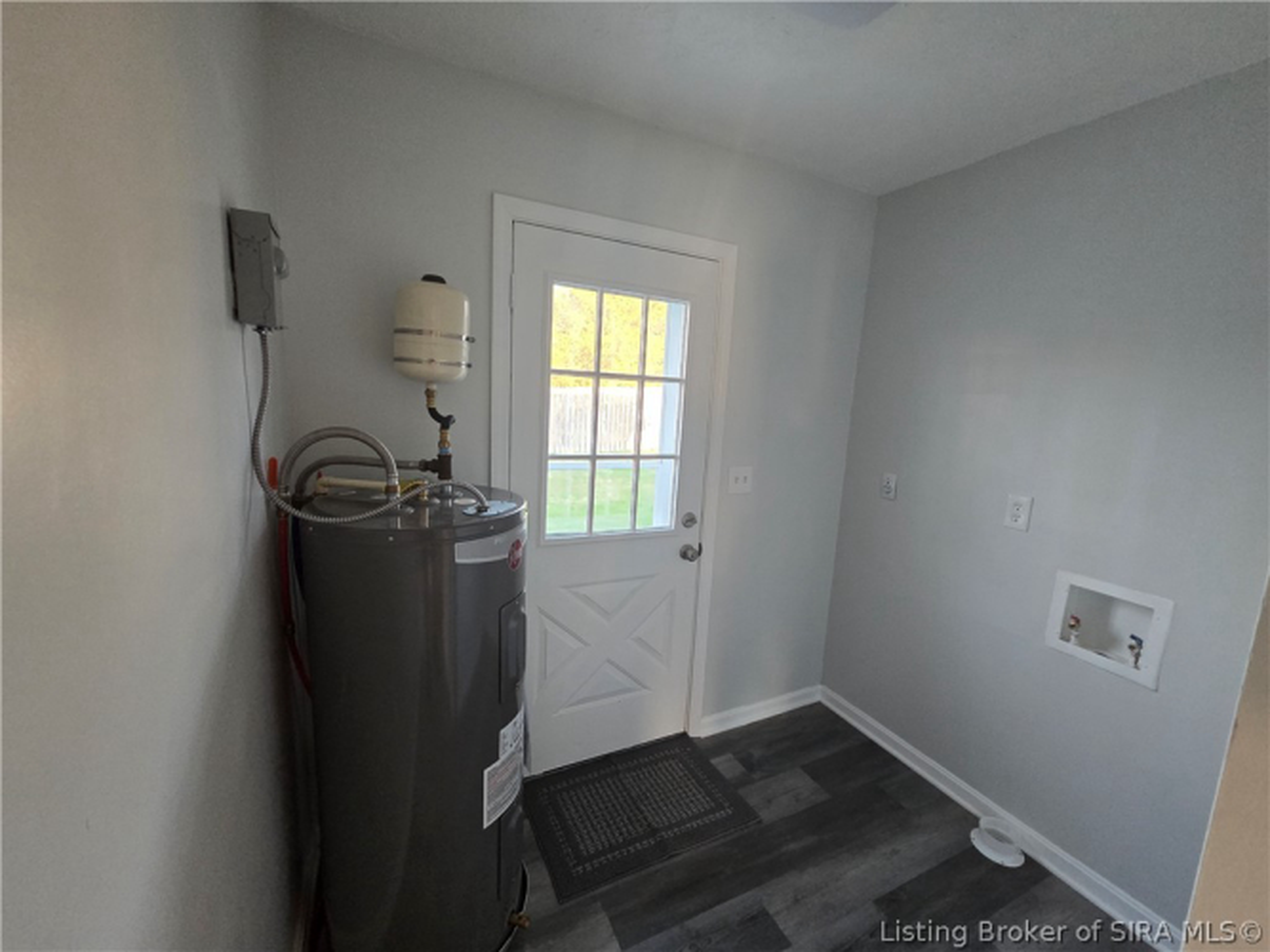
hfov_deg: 106.2
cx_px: 635
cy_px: 476
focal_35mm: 13
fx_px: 477
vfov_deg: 89.9
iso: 400
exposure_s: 1/60
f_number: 2.2
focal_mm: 2.2
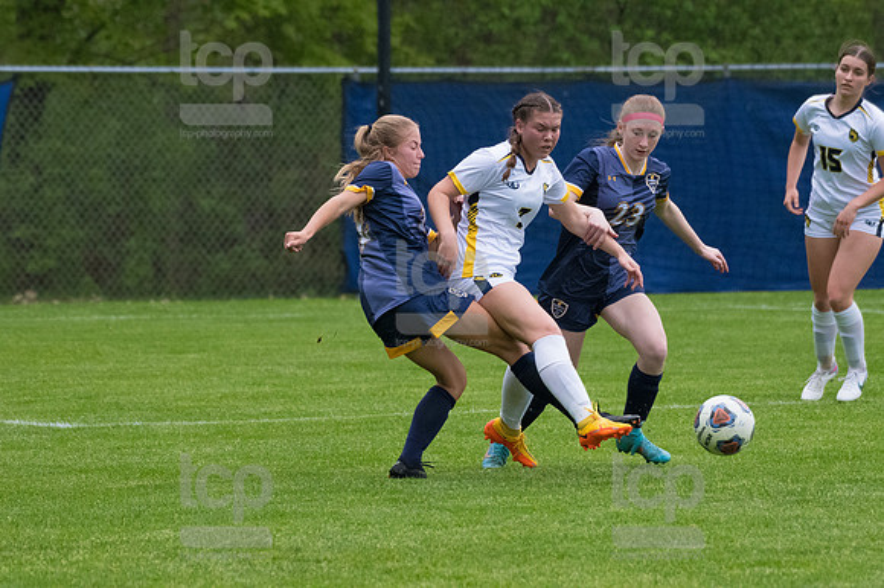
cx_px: 442
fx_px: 8835
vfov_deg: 3.8
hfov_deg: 5.7
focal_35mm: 360
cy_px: 294
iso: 4000
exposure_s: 1/1600
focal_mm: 240
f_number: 5.6
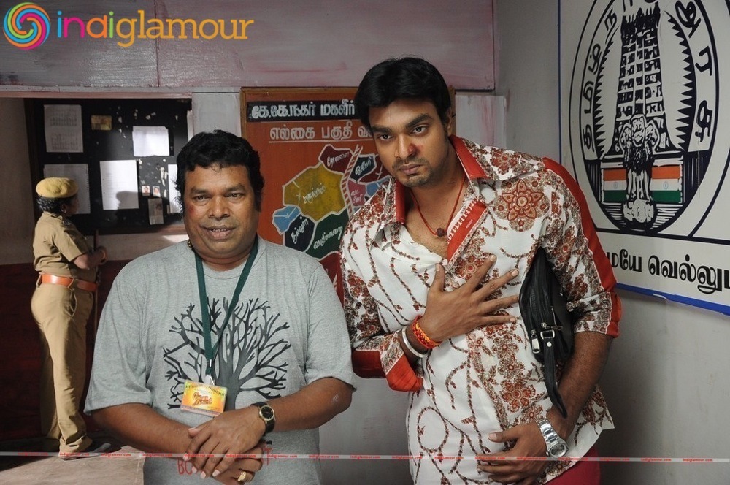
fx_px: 790
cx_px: 365
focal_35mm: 39
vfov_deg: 34.1
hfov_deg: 49.6
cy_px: 242
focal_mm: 26
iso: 800
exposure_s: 1/60
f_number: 4.5
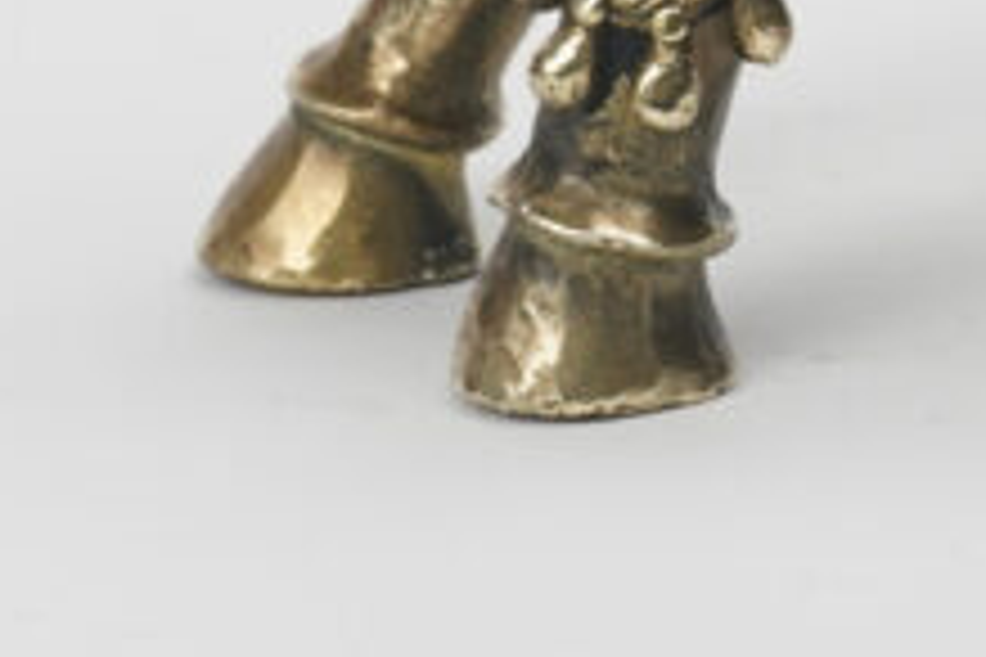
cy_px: -1017
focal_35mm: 329
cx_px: 1310
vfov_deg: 4.1
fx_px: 9010
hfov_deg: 6.2
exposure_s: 1/125
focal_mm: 60
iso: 500
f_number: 11
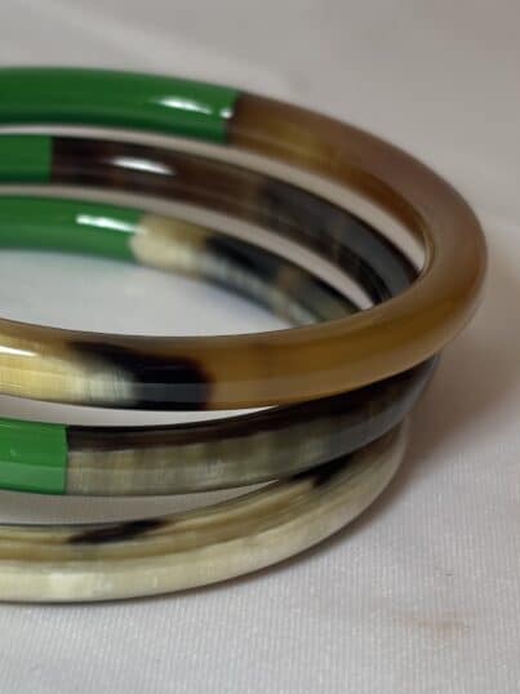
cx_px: 62
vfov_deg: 19.8
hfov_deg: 14.8
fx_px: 1984
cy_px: 370
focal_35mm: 99
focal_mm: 5.96
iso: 32
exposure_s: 1/170
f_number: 1.6
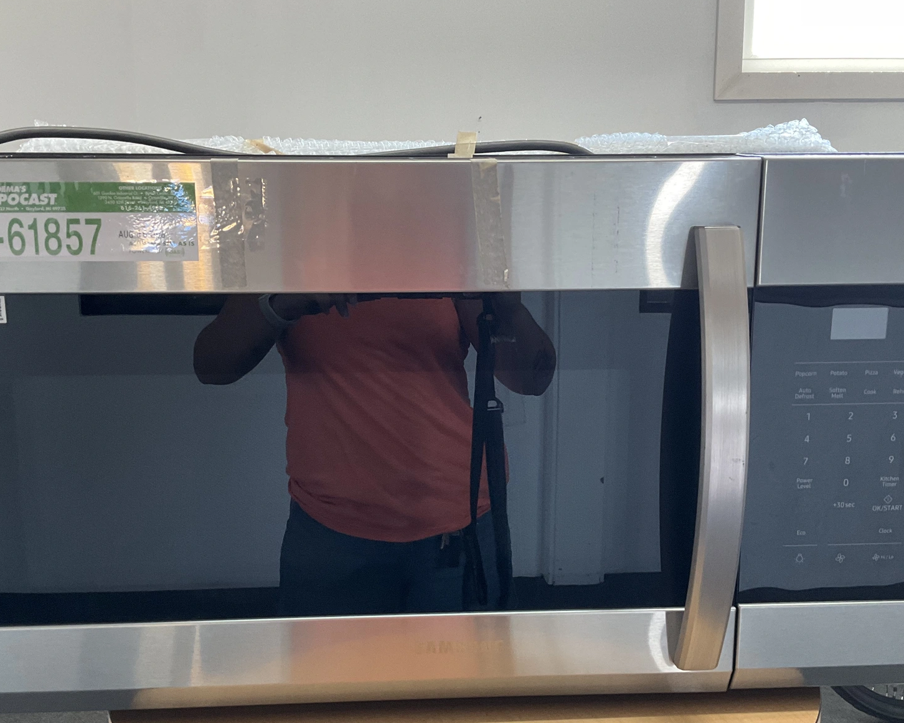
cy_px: 408
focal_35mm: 39
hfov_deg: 46.8
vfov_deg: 38.2
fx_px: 1043
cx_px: 425
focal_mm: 3
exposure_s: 1/60
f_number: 1.8
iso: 80
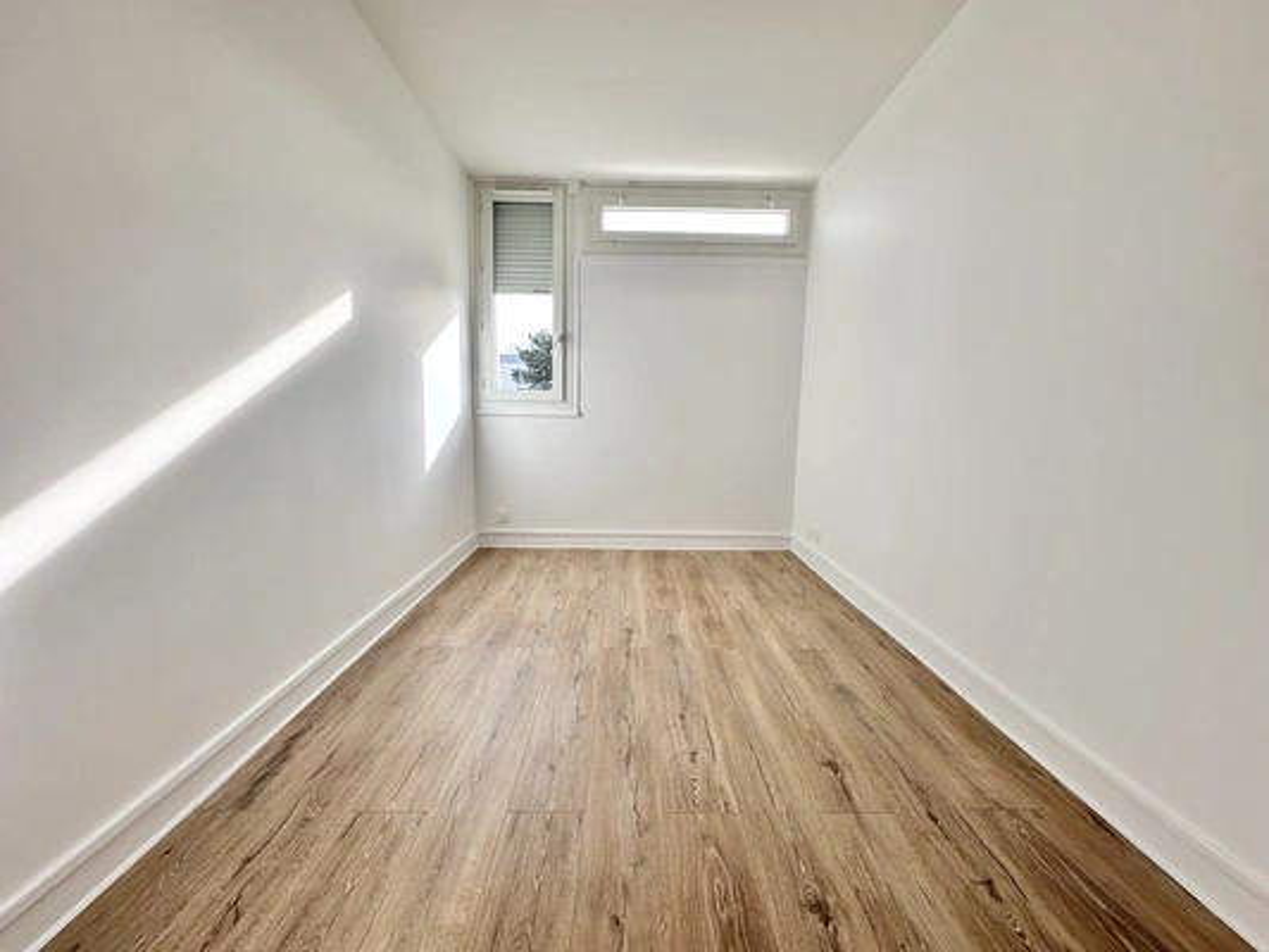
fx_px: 513
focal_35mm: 14
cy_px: 476
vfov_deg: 85.7
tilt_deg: -7.0
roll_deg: -1.0
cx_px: 634
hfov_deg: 102.1
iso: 40
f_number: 2.2
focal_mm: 2.22
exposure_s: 1/269
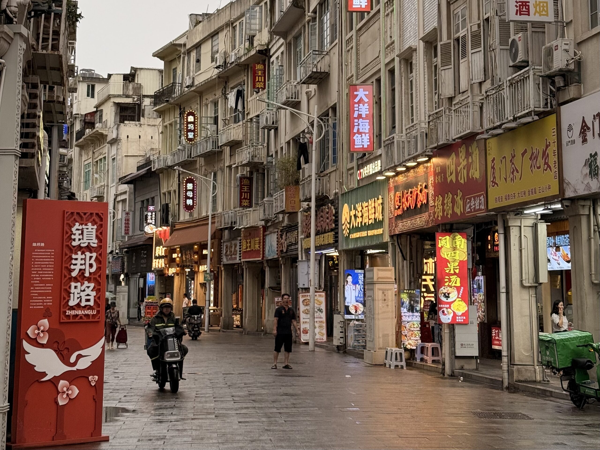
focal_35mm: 48
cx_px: 300
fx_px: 832
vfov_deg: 30.3
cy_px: 225
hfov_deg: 39.7
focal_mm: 6.76
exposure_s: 1/611
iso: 64
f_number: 1.78
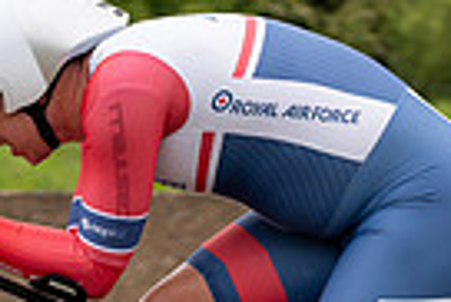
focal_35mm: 328
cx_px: 162
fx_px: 4113
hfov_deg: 6.3
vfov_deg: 4.2
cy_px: 226
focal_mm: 70
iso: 250
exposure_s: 1/1000
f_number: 3.5
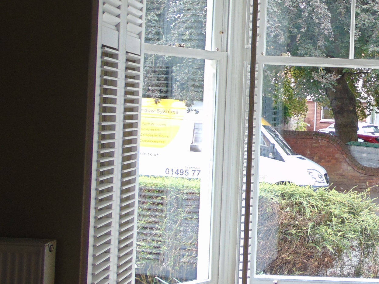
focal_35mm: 52
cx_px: 350
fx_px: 569
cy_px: 113
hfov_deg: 34.5
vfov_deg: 28.0
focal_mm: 4.5
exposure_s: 1/80
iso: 80
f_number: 3
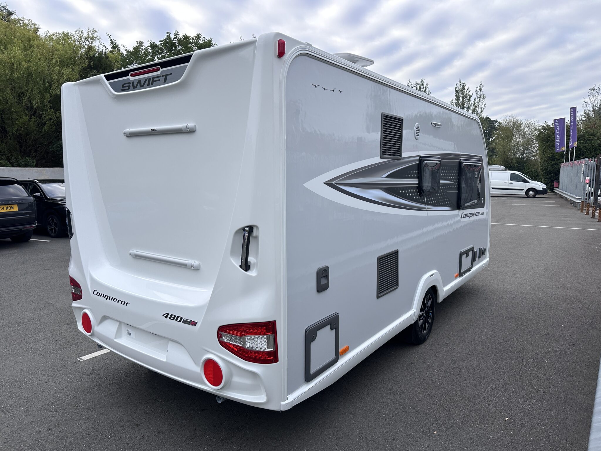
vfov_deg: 56.8
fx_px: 417
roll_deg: -0.2
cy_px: 226
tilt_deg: -3.4
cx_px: 300
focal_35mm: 24
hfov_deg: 71.6
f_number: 1.78
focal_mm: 6.86
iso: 80
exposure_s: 1/1393
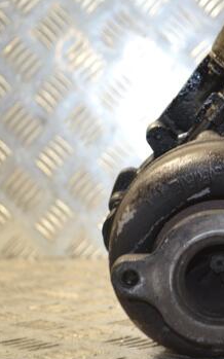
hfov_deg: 12.2
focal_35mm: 105
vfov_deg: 19.8
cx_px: 257
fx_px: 1026
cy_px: 181
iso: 500
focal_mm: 40
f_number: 5.3
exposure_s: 1/60
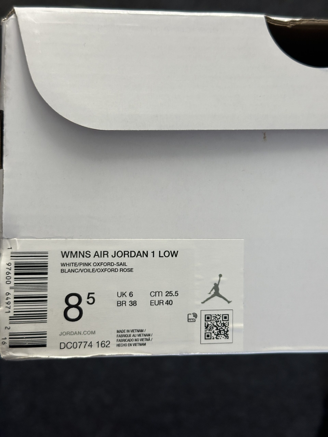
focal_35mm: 48
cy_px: 218
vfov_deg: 39.7
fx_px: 606
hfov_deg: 30.3
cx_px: 164
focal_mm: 6.86
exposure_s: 1/50
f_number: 1.78
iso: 100
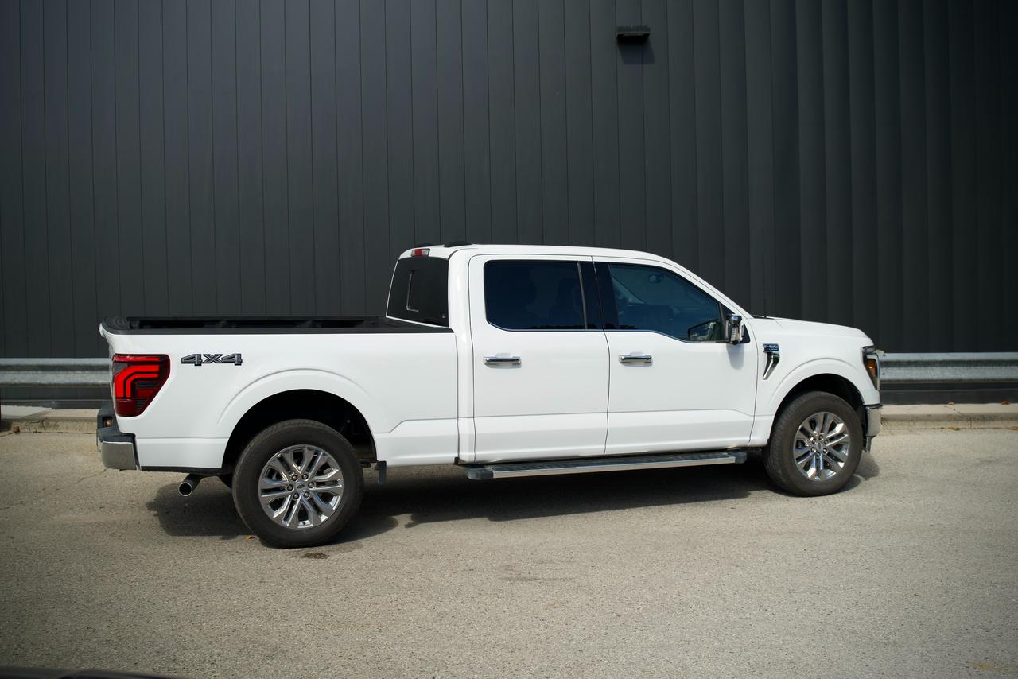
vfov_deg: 36.9
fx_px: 1018
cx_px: 509
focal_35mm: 36
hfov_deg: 53.1
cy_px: 340
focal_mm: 24
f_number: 2.8
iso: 250
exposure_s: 1/50
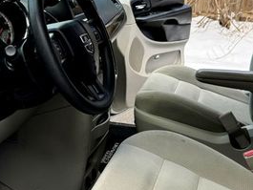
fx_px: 424
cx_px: 91
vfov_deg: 25.2
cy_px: 77
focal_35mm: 58
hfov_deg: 33.0
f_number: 1.78
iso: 80
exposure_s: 1/439
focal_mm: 6.76
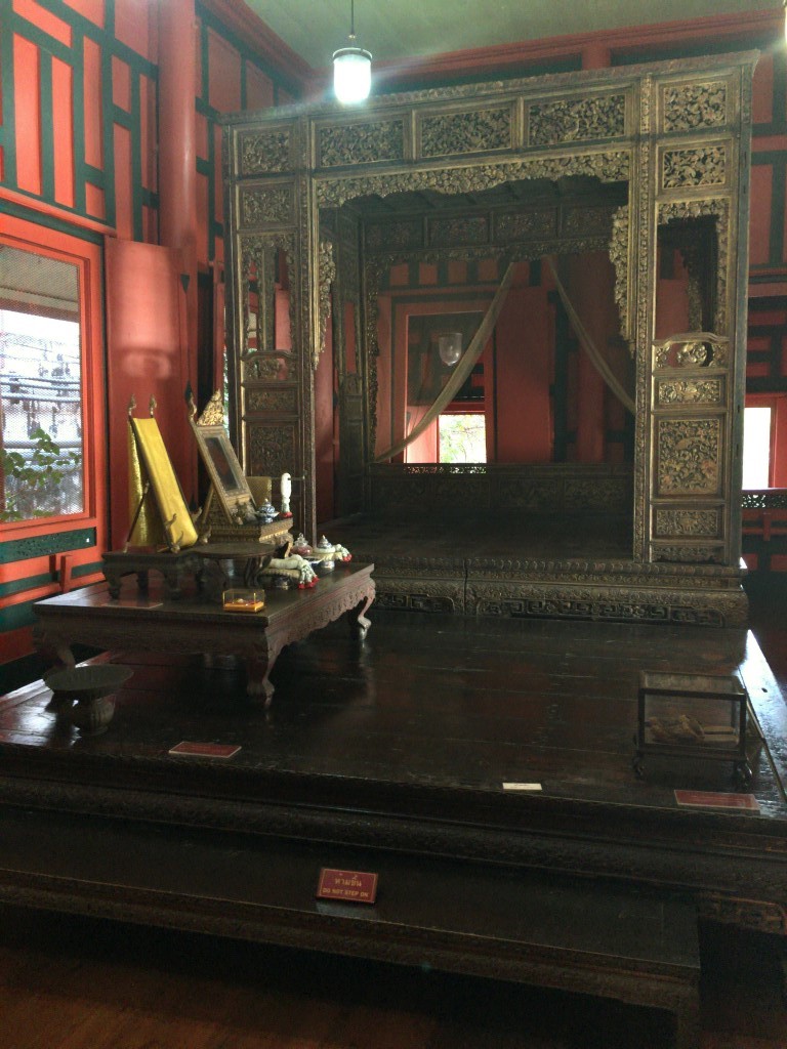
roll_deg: +0.9
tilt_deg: -5.8
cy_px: 524
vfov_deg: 61.7
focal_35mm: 29
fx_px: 879
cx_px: 394
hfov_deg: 48.2
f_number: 2.2
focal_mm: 4.15
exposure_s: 1/30
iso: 250
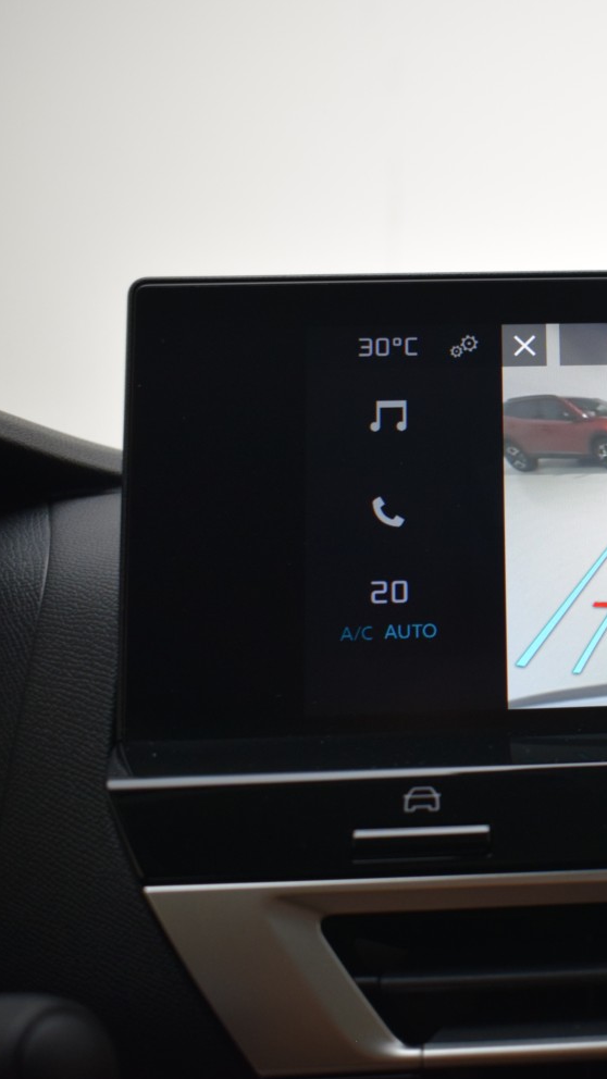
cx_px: 771
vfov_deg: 36.6
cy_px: 542
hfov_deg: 19.6
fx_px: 1631
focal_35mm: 57
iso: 560
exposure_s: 1/60
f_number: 4
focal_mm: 24
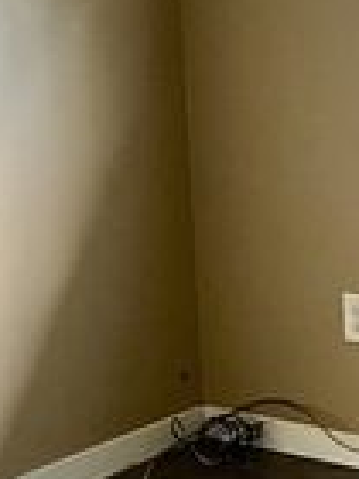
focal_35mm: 124
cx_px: 624
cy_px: 65
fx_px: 1715
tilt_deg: -12.2
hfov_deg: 11.2
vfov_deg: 15.7
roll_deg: +0.5
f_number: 1.6
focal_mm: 5.1
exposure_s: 1/60
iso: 125
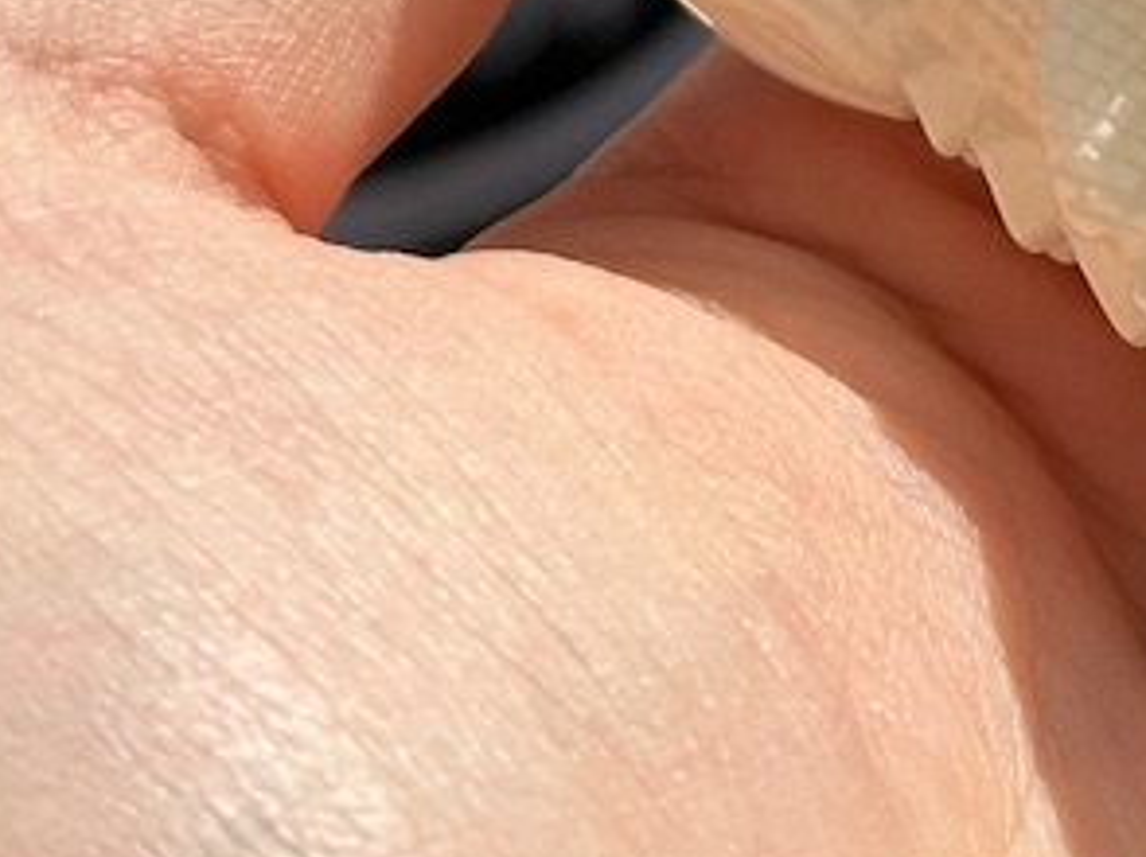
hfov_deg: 9.4
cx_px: 1197
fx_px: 6914
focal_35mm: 209
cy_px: -771
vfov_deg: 6.9
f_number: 1.78
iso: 64
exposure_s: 1/3155
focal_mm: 6.86
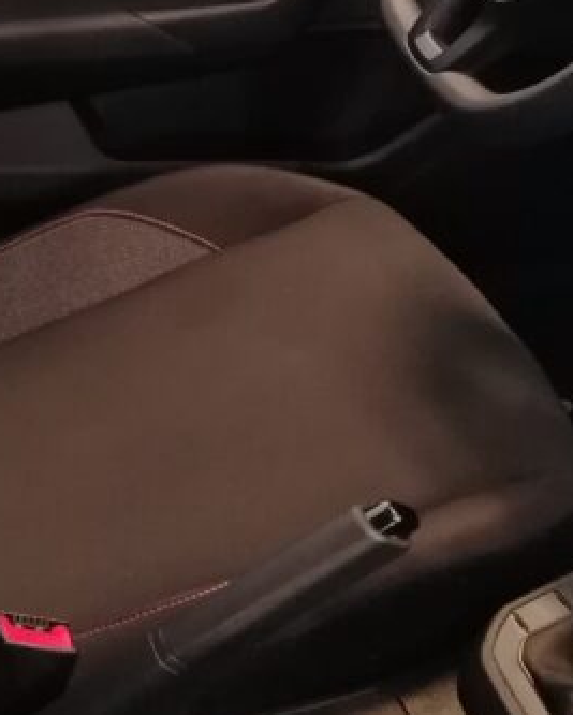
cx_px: 107
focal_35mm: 72
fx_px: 1524
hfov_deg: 21.0
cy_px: 161
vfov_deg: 26.0
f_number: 1.75
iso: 2119
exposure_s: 1/25
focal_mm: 5.25
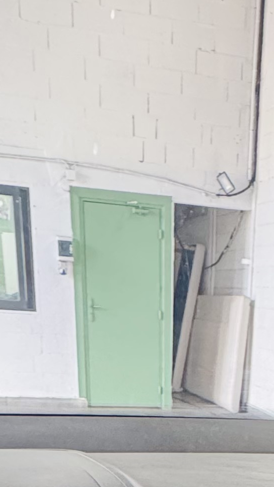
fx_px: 814
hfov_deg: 18.7
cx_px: 265
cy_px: 706
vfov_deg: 25.9
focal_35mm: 63
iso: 500
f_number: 2.2
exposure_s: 1/60
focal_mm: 2.22
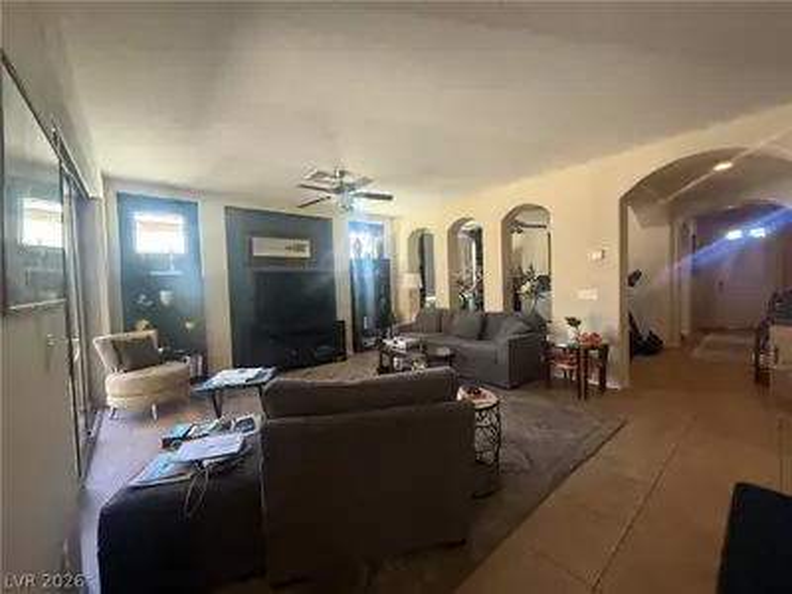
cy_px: 297
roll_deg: +2.0
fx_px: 320
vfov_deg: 85.7
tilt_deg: -1.1
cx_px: 396
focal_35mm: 14
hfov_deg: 102.1
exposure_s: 1/60
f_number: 2.2
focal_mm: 2.22
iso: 500
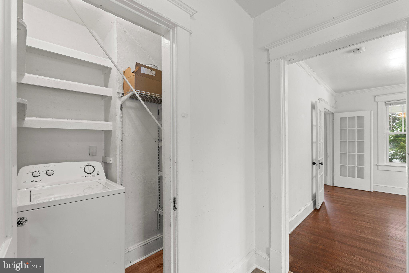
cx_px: 204
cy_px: 136
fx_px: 176
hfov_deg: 98.5
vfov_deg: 75.5
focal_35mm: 16
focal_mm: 15.5
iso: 640
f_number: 8
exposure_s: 1/5
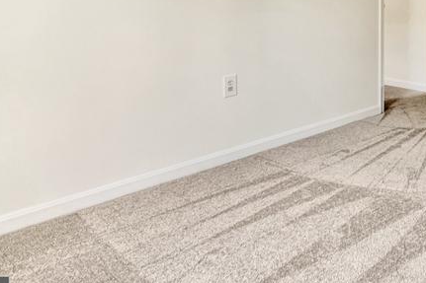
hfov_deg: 44.7
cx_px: 405
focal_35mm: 38
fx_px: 449
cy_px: -24
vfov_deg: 31.3
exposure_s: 1/80
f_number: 8
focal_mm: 16
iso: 1250
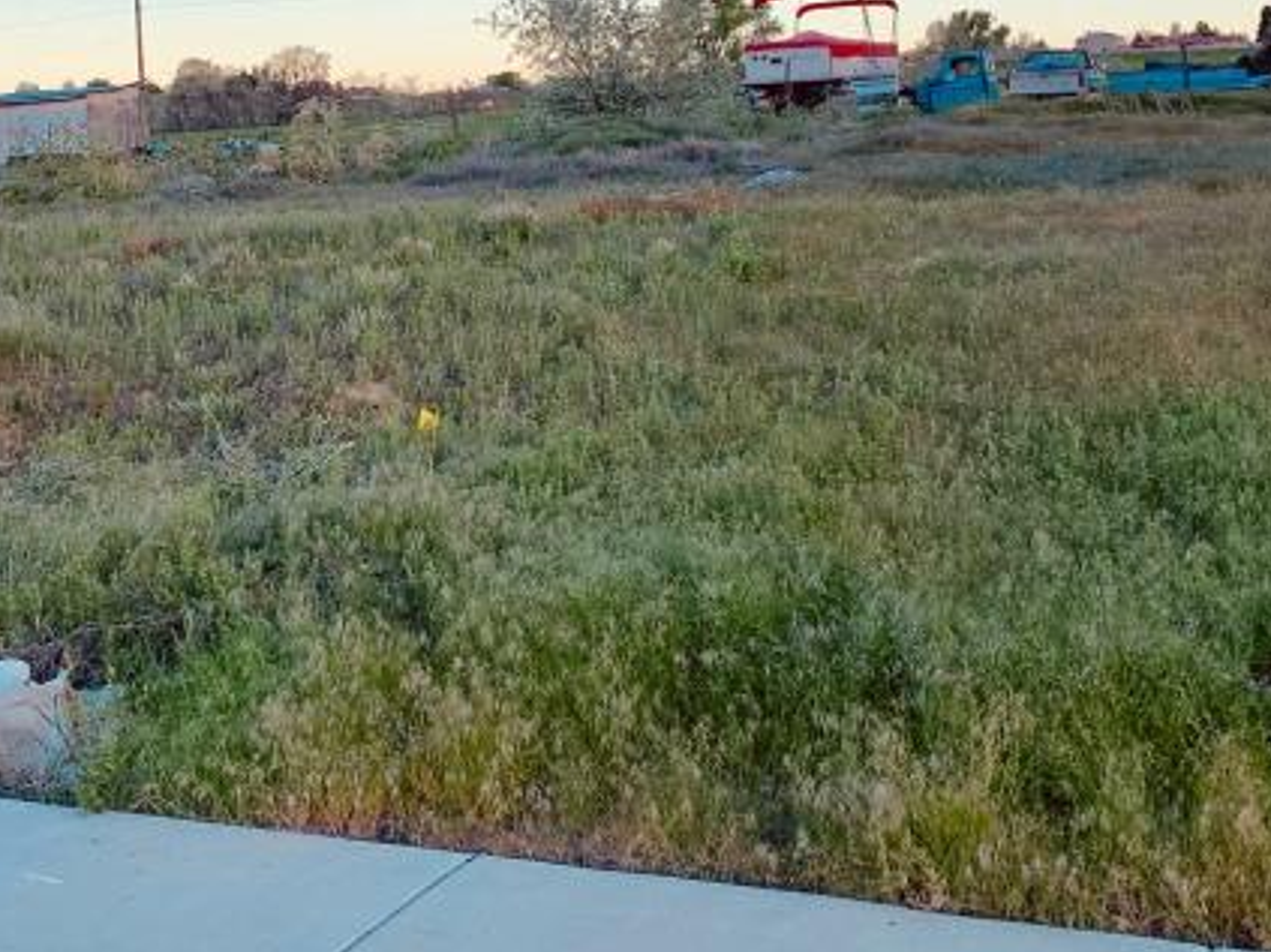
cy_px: 189
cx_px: 424
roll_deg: +2.5
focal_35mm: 63
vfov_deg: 22.9
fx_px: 2313
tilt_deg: -1.4
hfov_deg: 30.5
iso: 25
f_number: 1.8
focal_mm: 4.25
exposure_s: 1/555
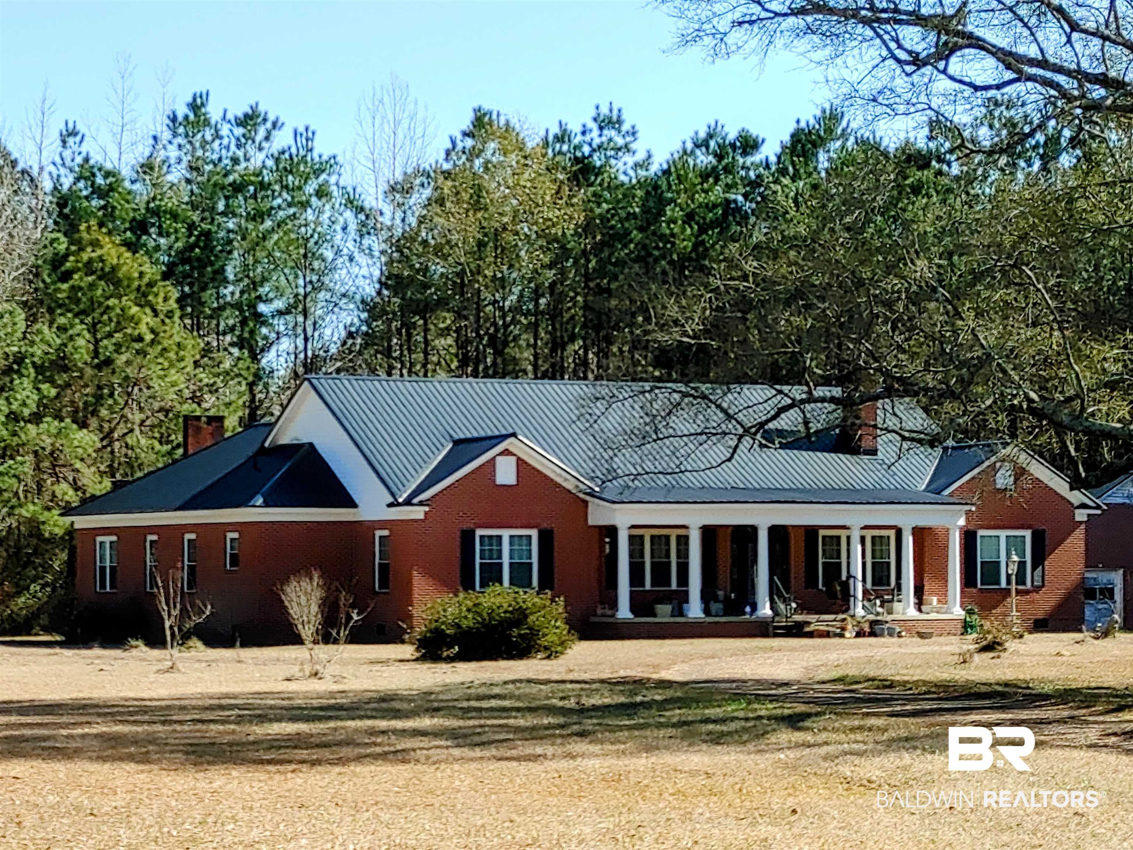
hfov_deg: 17.3
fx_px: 3731
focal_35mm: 114
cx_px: 566
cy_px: 425
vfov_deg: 13.0
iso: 50
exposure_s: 1/575
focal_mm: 5.58
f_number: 1.8
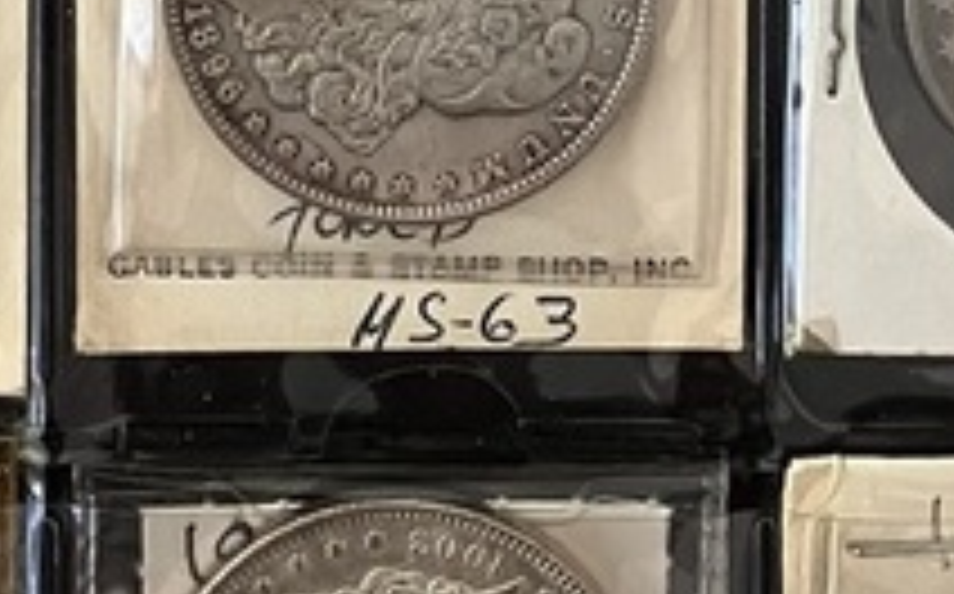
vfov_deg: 9.6
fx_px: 3143
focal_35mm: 121
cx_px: 99
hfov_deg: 17.0
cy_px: -810
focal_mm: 3.99
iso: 80
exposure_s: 1/87
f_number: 1.8
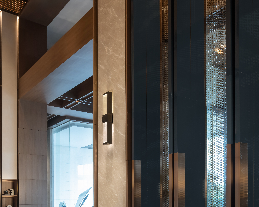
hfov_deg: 45.7
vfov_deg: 36.9
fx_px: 307
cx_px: 113
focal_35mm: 40
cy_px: 138
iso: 200
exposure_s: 1/5
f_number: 11
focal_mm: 24
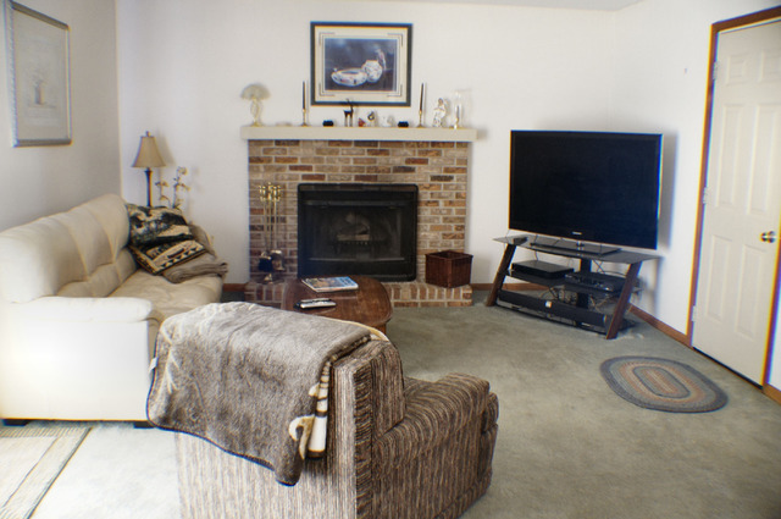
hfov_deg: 49.6
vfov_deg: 34.1
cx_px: 390
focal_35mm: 39
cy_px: 260
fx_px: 845
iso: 1600
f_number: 4
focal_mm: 26
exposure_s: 1/60
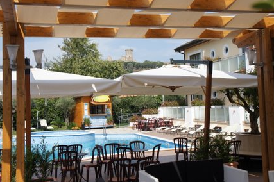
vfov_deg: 29.4
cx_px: 126
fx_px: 347
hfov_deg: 43.1
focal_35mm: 46
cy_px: 80
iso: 200
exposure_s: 1/500
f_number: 8
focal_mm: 27
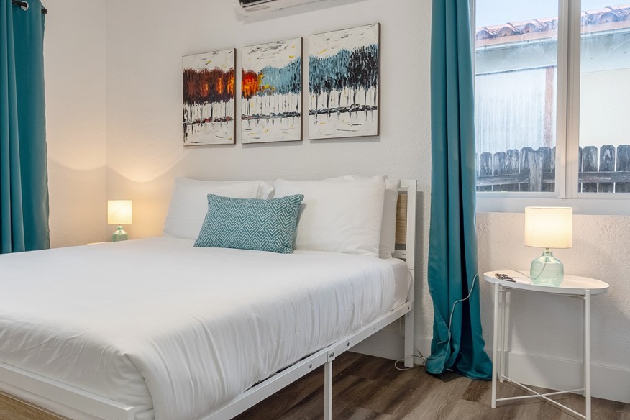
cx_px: 180
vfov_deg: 42.3
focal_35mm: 31
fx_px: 542
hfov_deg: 58.0
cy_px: 201
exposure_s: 1/160
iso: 640
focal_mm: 16
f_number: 8
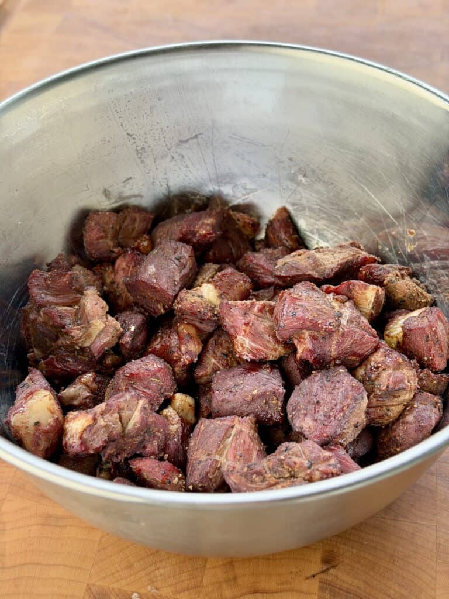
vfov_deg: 39.7
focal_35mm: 48
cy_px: 300
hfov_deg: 30.3
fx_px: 830
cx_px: 224
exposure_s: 1/242
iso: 64
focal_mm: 6.76
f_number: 1.78
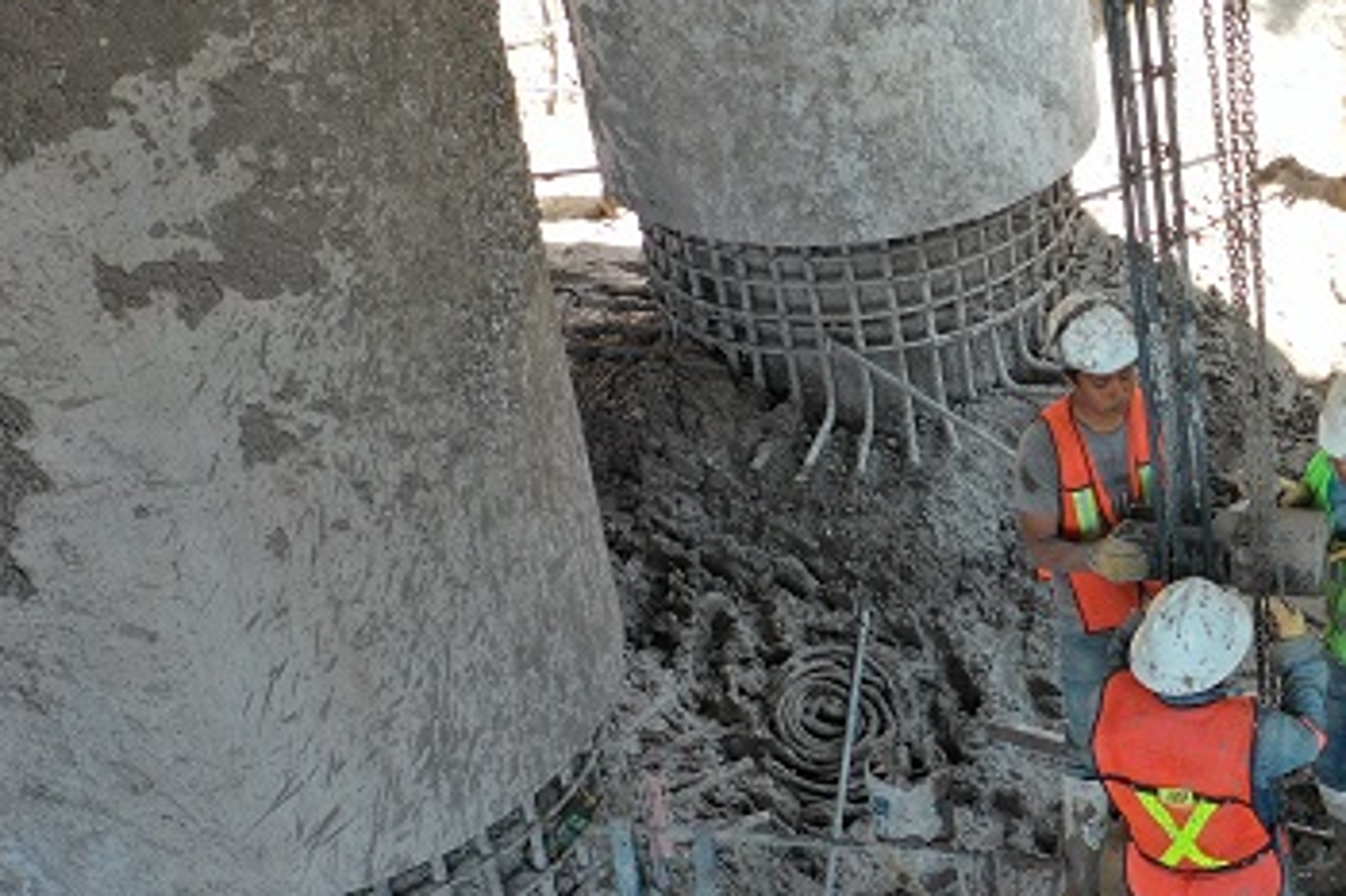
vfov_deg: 18.9
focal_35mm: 72
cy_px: 481
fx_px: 2691
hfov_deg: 26.1
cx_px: 1450
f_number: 3.5
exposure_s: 1/60
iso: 100
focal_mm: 10.26
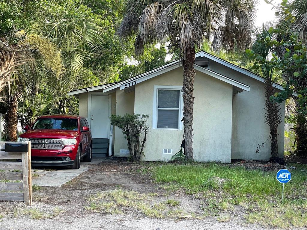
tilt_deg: +2.3
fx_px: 461
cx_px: 154
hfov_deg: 36.8
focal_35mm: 52
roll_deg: -1.1
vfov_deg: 28.0
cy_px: 115
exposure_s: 1/122
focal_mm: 6
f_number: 2
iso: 40
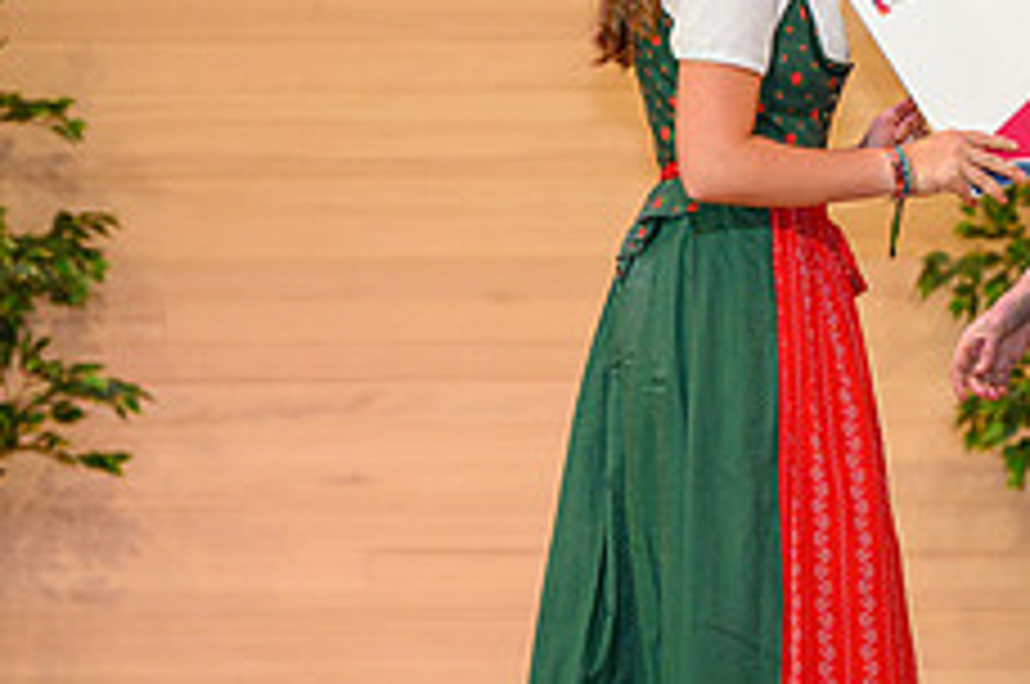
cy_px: 203
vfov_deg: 4.4
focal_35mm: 308
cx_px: 1033
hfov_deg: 6.7
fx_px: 8800
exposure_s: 1/200
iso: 2000
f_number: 5
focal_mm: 105
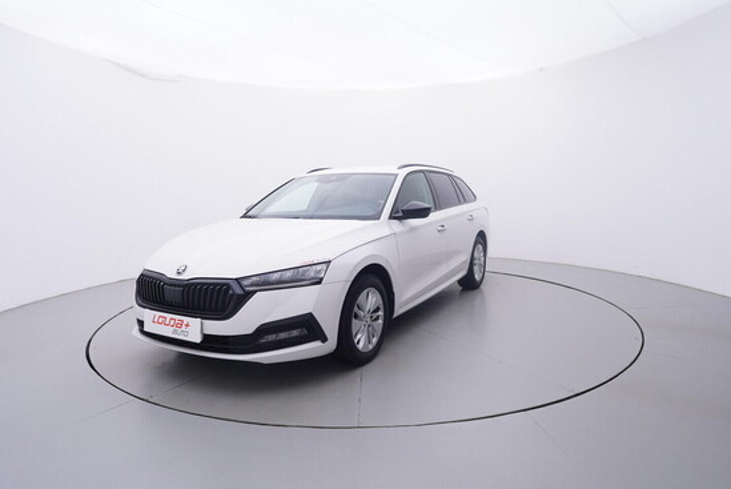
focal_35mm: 22
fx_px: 457
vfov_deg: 56.2
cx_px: 366
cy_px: 244
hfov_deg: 77.3
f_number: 5
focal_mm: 15
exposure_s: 1/80
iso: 200
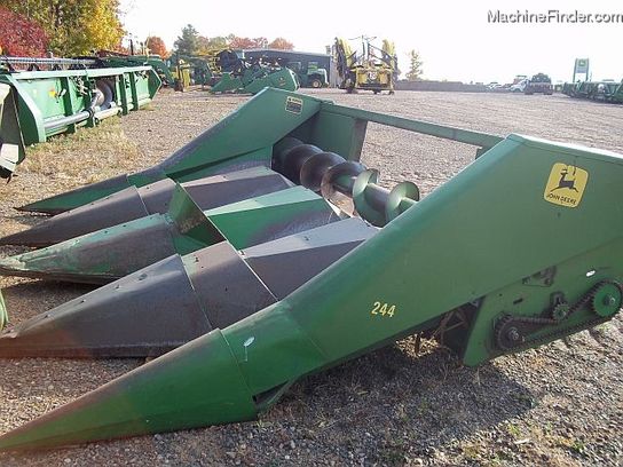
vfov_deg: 39.7
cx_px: 312
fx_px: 648
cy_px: 234
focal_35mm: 36
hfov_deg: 51.4
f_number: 3.1
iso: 80
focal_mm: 6.5
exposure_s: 1/320
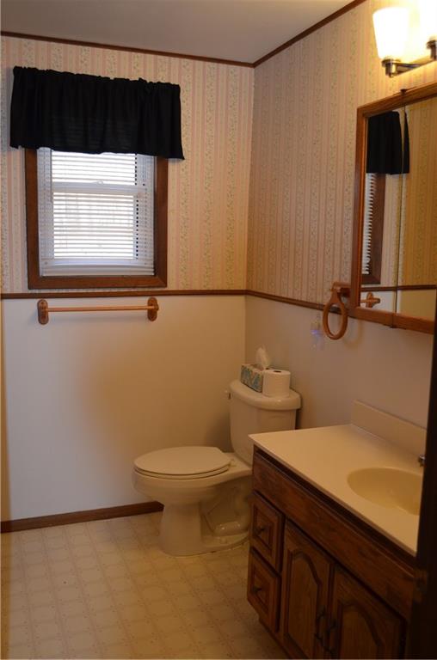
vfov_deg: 57.3
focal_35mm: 33
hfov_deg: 39.8
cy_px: 330
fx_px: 604
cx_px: 218
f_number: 3.8
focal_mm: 22
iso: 500
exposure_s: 1/60
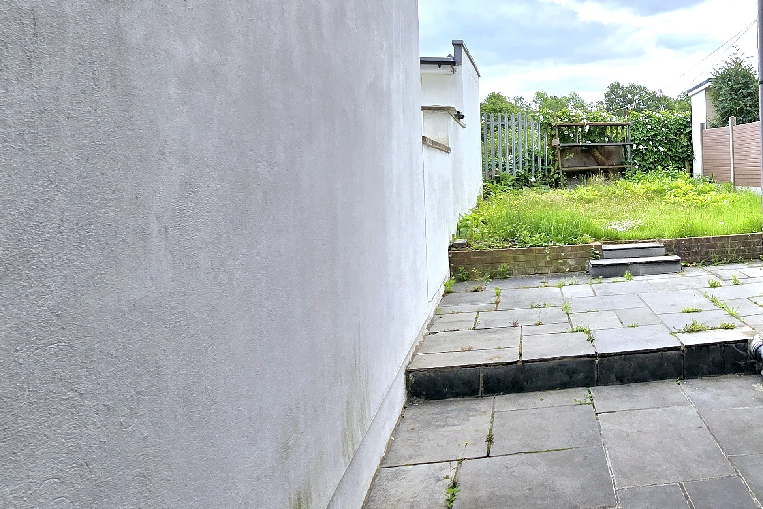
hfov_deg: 56.9
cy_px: 166
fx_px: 593
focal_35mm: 28
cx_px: 679
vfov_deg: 45.6
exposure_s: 1/1250
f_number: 2.2
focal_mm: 2.2
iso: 50
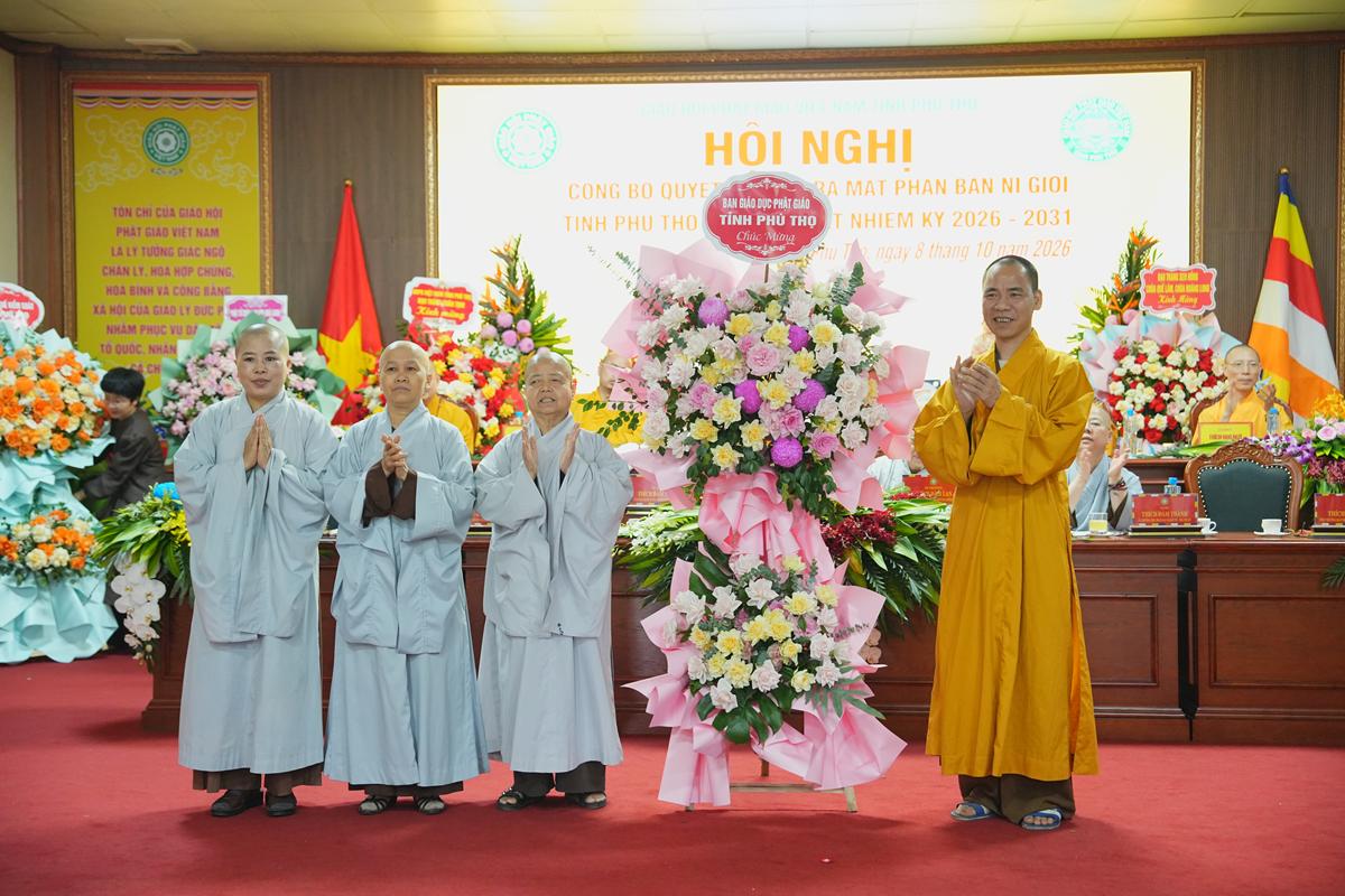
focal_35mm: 48
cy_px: 448
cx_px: 672
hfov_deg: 41.1
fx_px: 1793
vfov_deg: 28.1
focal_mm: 48
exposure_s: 1/125
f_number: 3.2
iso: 4000
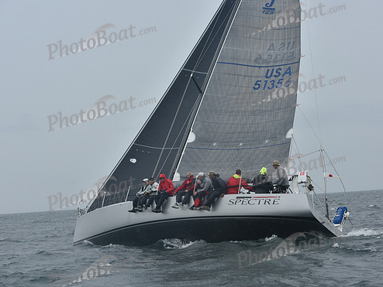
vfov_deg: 18.7
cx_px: 197
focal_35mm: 79
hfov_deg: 24.7
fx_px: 875
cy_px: 140
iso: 320
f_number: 6.3
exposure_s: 1/1000
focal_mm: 70
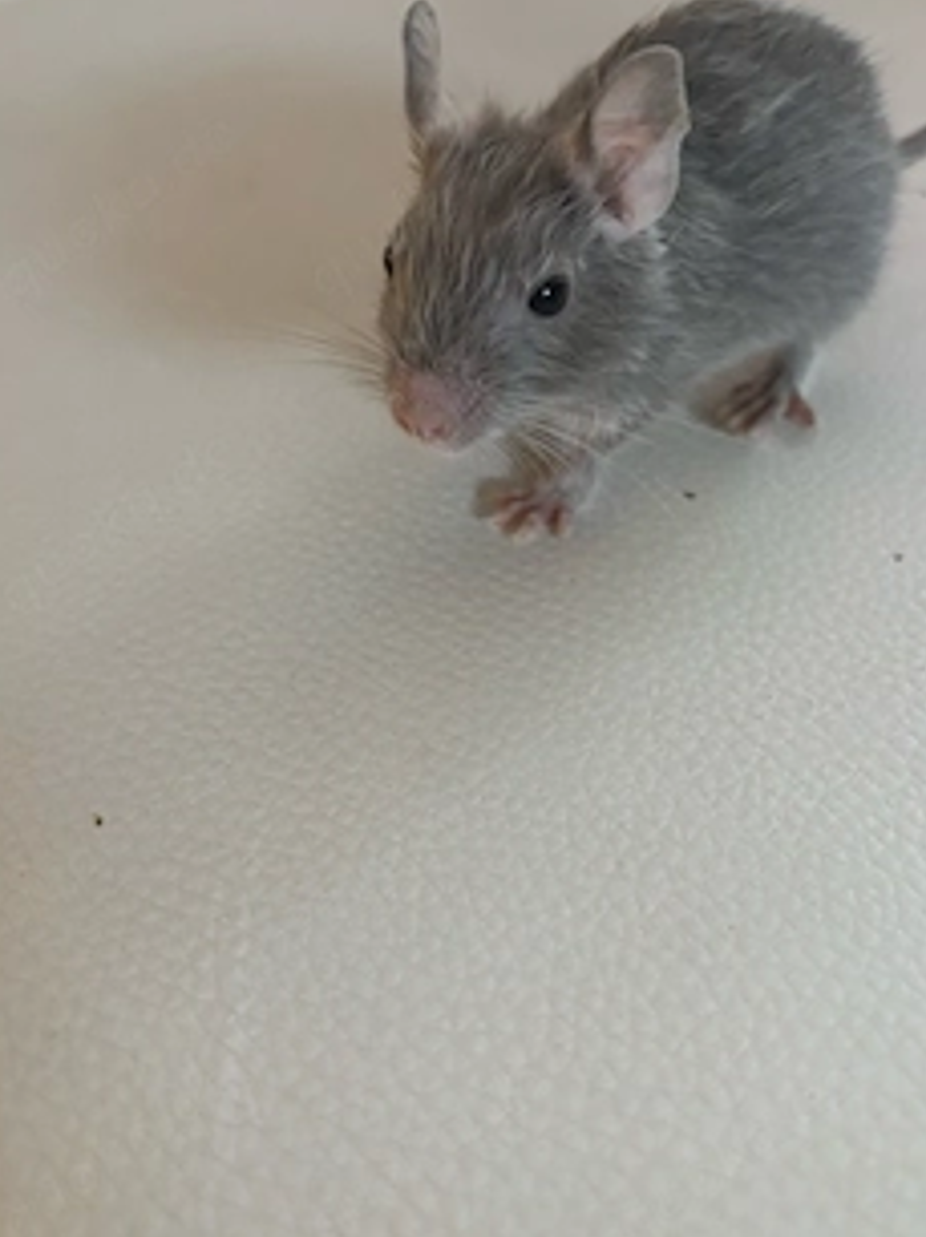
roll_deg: +2.1
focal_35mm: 34
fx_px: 1214
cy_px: 566
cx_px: 514
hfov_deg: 41.7
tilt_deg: -39.7
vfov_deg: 53.9
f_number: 1.6
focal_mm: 5.96
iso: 200
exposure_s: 1/50
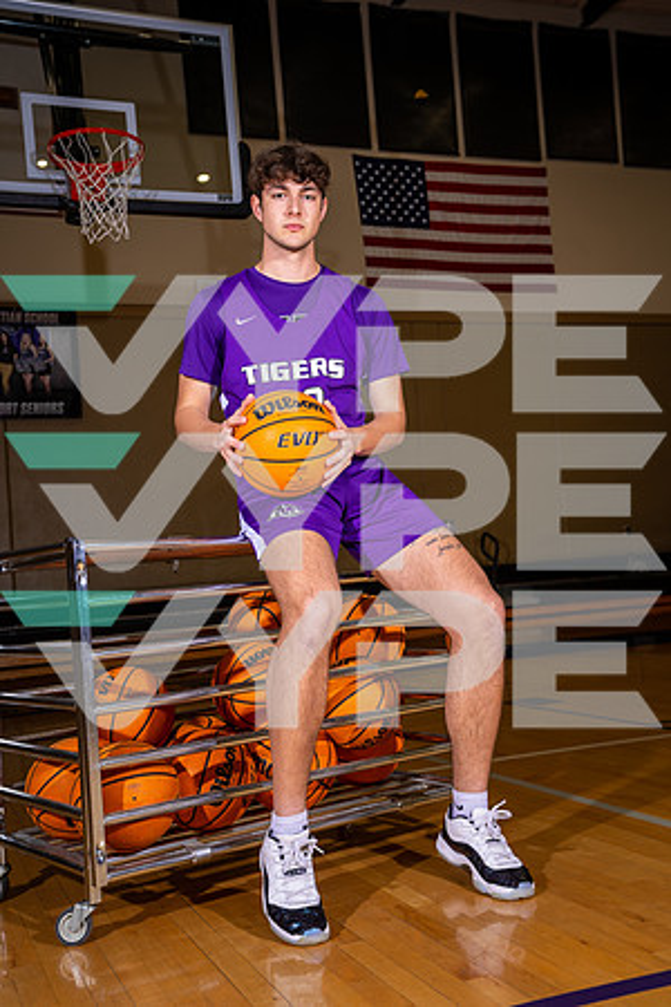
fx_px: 1118
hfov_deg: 33.4
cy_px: 504
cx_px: 336
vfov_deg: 48.5
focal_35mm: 40
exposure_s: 1/125
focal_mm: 40
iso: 200
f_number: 5.6
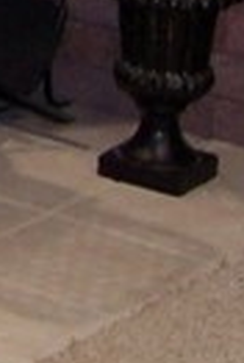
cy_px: -596
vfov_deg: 6.3
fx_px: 3115
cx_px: -768
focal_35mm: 308
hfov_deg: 4.1
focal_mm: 8
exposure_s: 1/30
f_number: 2.8
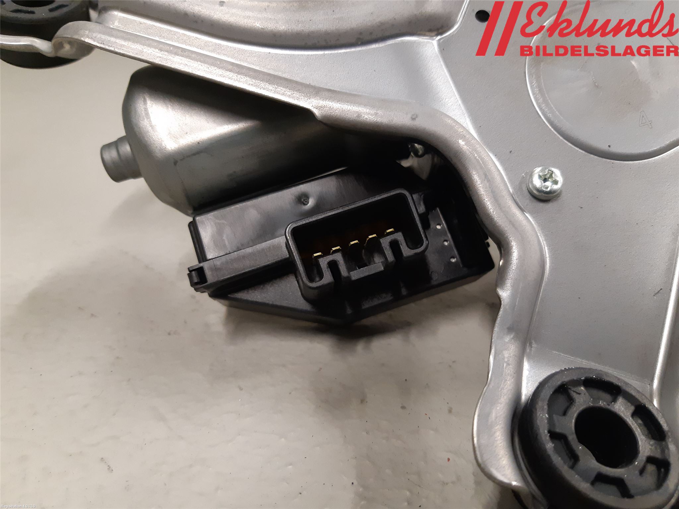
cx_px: 340
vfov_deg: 53.1
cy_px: 254
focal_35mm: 26
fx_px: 510
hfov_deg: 67.3
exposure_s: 1/50
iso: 250
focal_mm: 3.93
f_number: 1.7
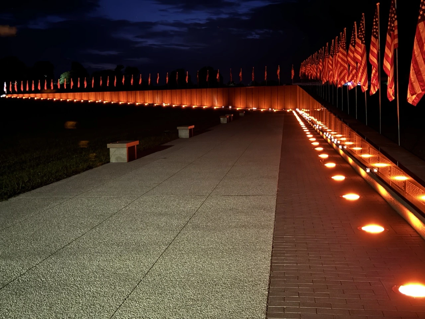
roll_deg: +1.3
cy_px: 160
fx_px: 589
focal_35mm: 48
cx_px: 212
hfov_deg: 39.7
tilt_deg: -6.8
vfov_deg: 30.3
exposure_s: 1/2
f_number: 1.78
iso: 1250
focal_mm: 6.76
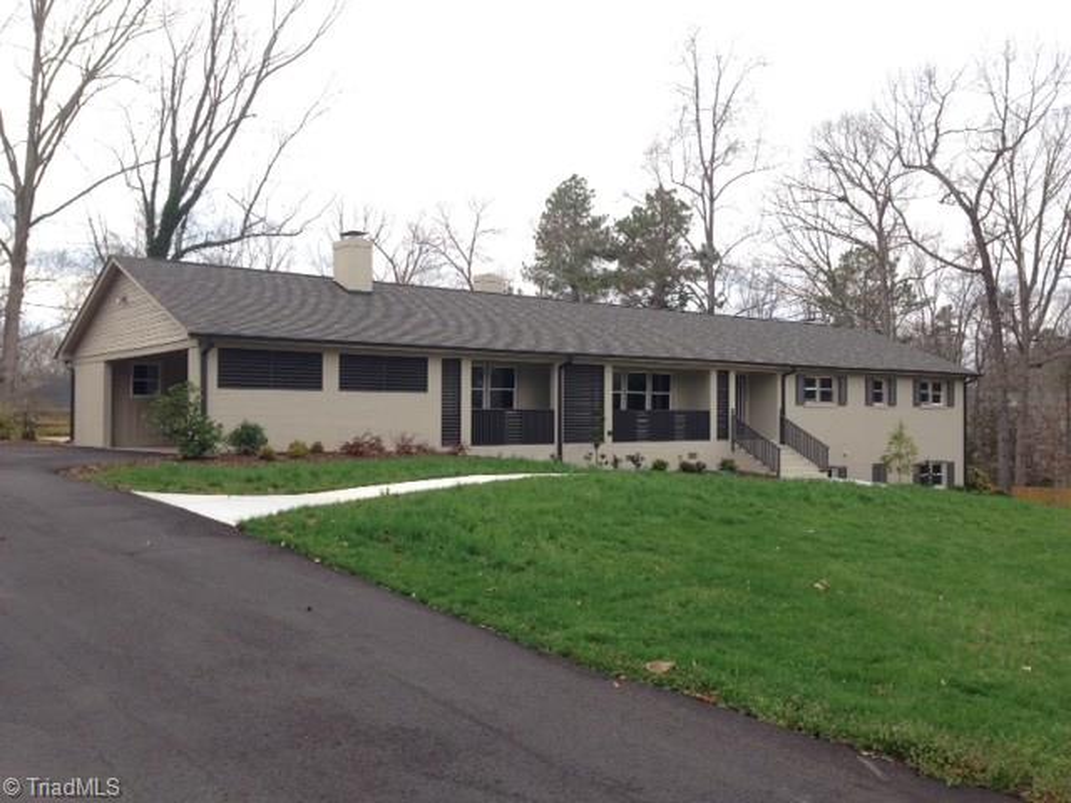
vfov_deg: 42.9
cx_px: 536
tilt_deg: +0.3
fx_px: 1021
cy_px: 402
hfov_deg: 55.4
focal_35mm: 33
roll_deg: -0.1
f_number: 2.4
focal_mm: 4.12
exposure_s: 1/516
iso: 50
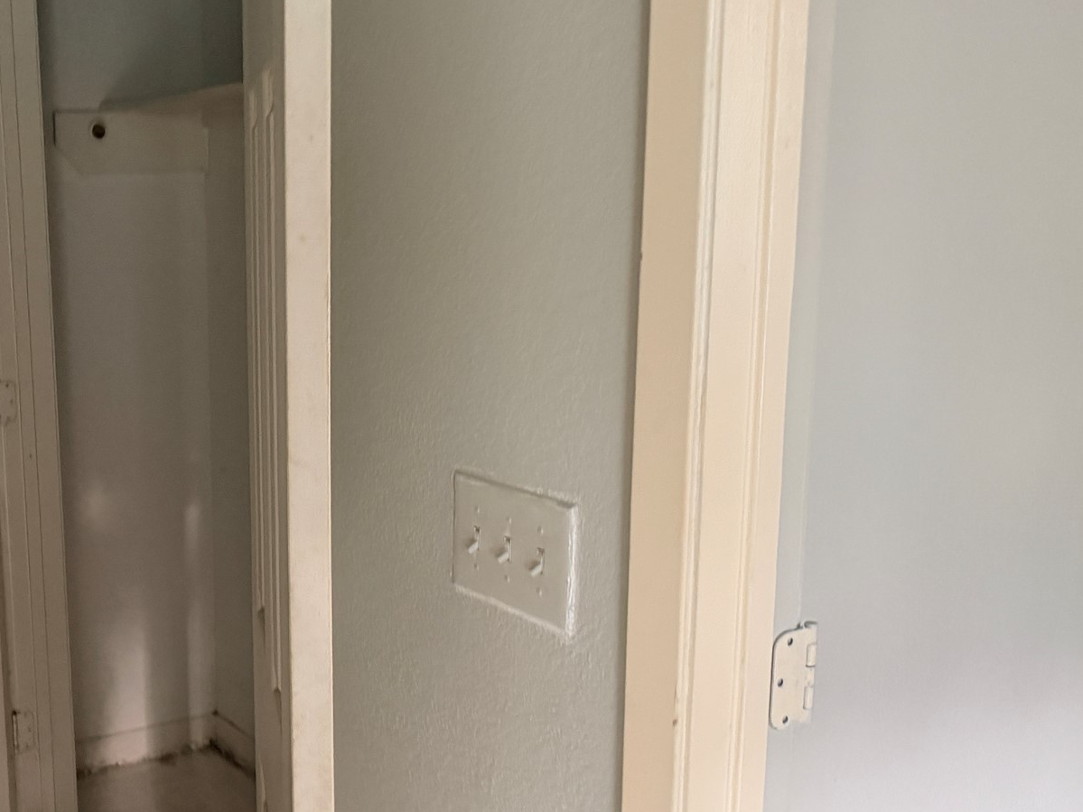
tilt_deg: -10.7
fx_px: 1283
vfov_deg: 35.1
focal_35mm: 41
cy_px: 433
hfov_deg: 43.0
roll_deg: +0.9
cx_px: 167
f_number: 1.78
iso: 1000
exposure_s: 1/40
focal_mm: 6.76
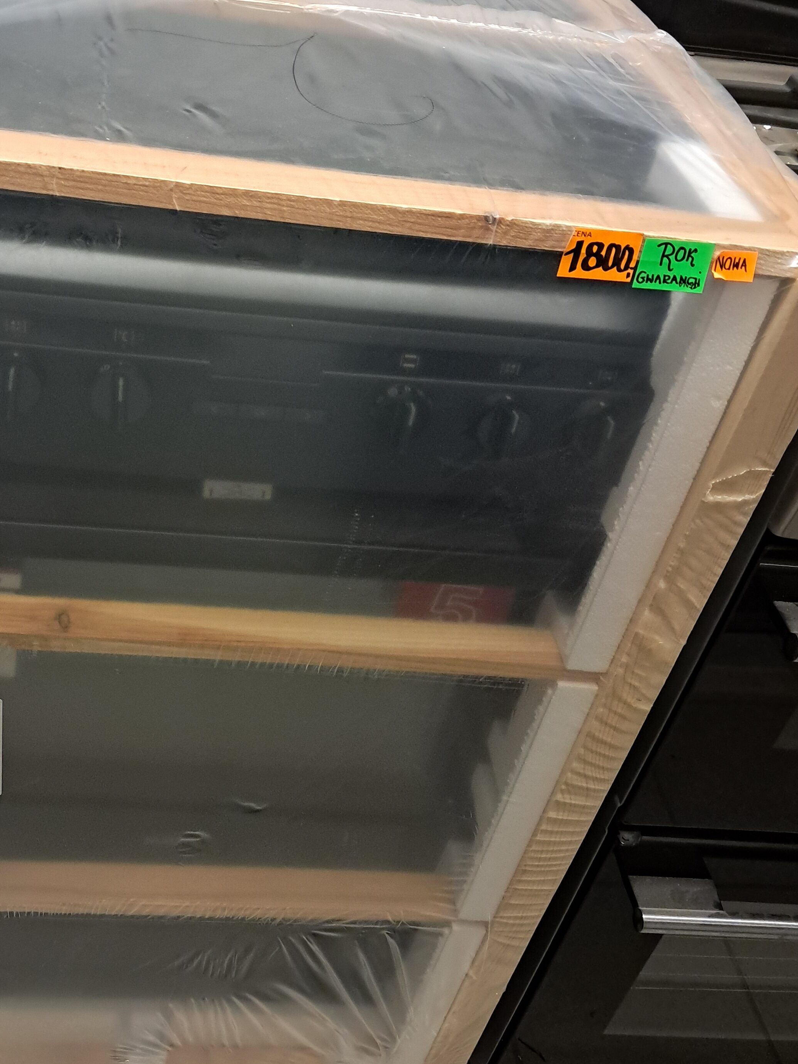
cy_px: 503
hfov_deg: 35.4
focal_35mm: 40
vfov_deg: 46.8
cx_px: 232
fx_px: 1229
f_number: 1.8
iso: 500
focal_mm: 4
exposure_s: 1/50
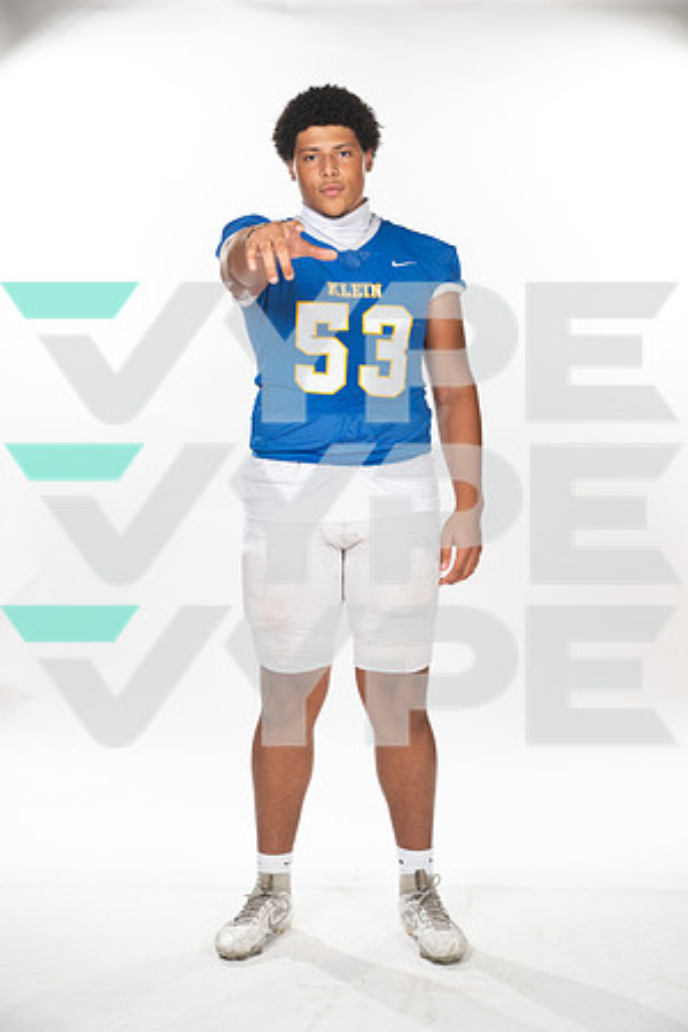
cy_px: 516
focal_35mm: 56
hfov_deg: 24.2
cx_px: 344
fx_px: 1605
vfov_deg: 35.6
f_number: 7.1
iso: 800
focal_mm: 56
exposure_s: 1/320
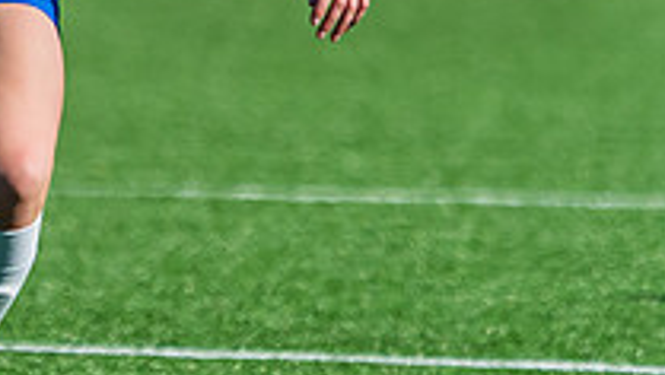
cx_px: -639
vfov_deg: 0.8
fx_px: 25750
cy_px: -35
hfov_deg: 1.5
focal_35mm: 1459
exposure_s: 1/2500
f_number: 5
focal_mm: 280
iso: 400
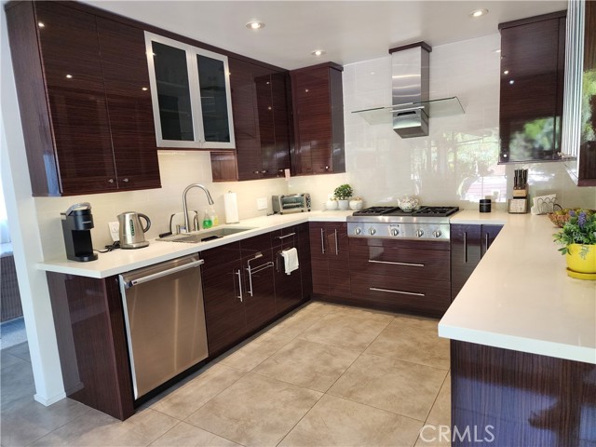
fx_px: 396
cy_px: 224
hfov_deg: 73.9
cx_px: 298
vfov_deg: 58.9
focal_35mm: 23
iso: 250
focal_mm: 6.4
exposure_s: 1/120
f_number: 1.8
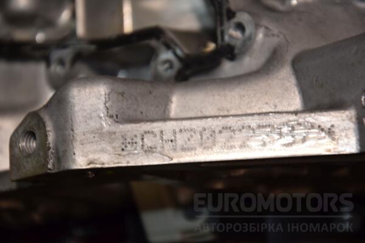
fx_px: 1597
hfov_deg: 13.0
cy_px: 122
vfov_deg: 8.7
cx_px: 182
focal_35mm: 158
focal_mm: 105
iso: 800
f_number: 5.6
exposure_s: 1/80
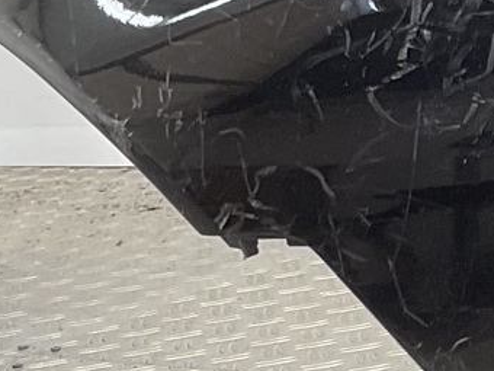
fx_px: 2455
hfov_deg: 10.8
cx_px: 876
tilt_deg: -16.4
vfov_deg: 8.6
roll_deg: +4.7
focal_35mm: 172
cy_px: 242
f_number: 1.8
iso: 25
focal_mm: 3
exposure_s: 1/100
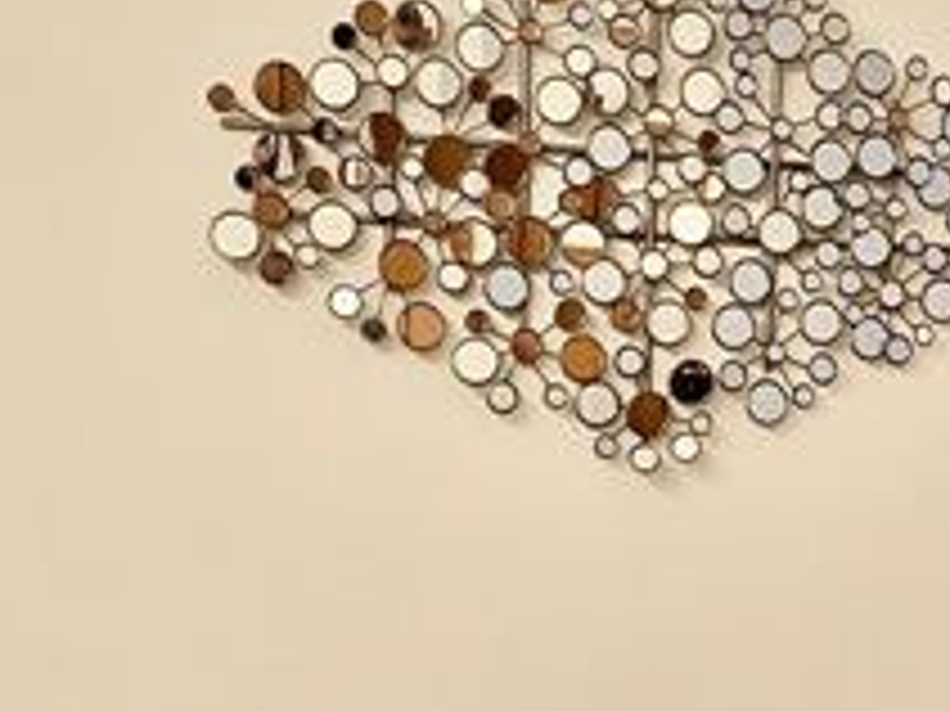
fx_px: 1728
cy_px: 670
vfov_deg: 22.6
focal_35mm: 63
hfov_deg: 29.6
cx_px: 842
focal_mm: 2.2
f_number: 2.2
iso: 64
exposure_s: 1/60
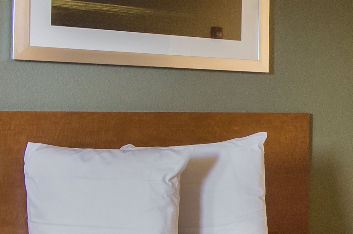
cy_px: 115
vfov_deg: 17.4
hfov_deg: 23.4
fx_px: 763
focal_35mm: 78
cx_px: 442
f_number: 8
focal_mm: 12
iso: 400
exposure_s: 4
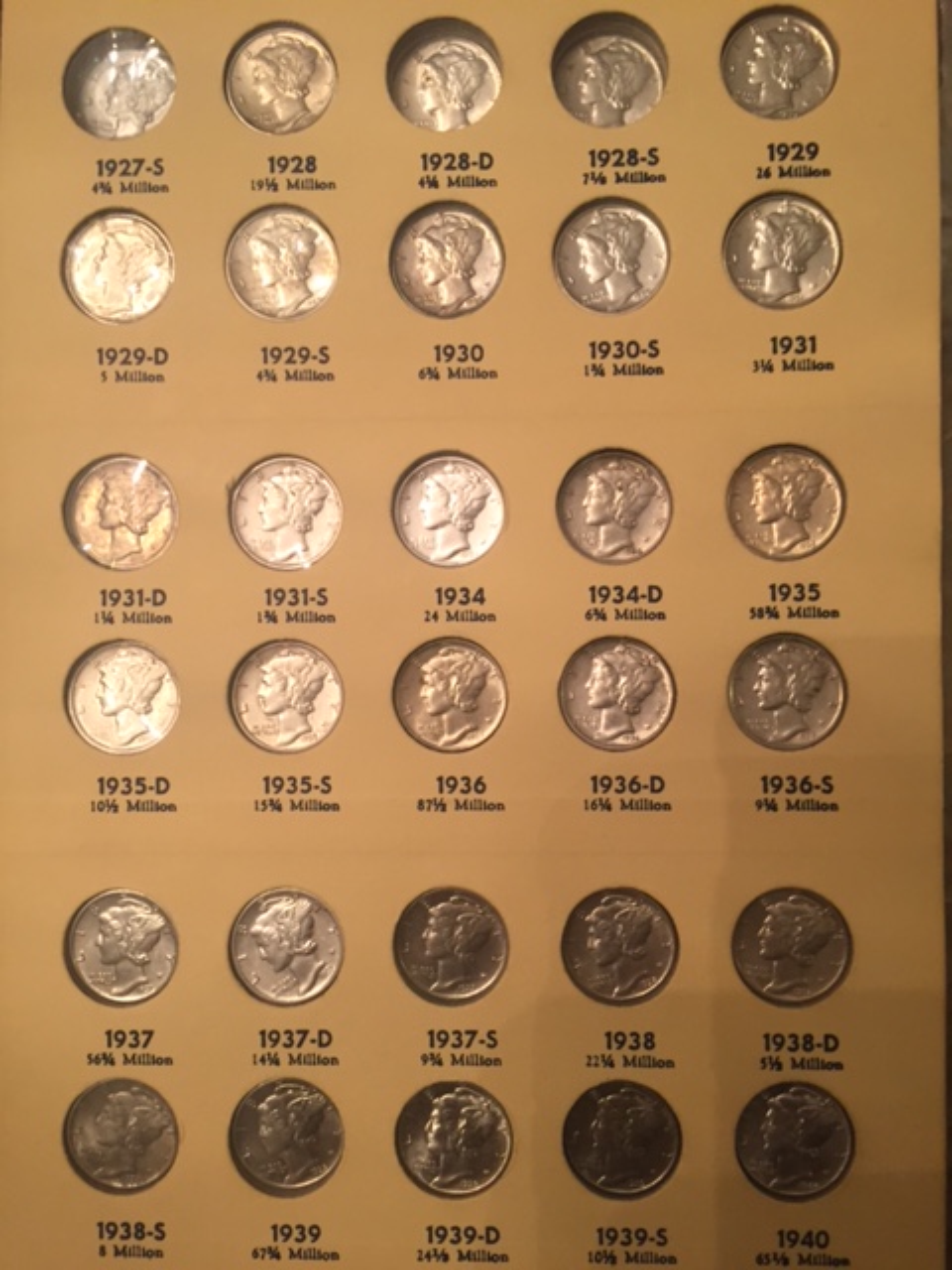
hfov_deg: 48.2
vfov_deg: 61.7
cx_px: 476
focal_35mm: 29
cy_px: 635
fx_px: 1063
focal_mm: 4.15
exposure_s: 1/30
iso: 100
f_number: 2.2
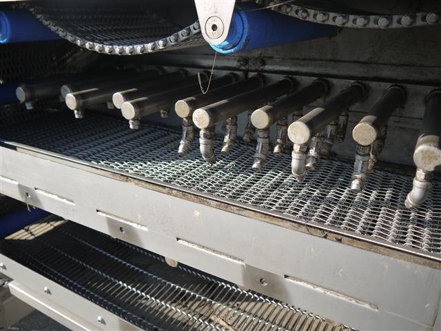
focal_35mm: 30
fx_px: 382
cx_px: 220
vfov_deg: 46.8
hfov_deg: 60.0
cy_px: 166
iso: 100
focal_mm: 15
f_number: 3.5
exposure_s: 1/500
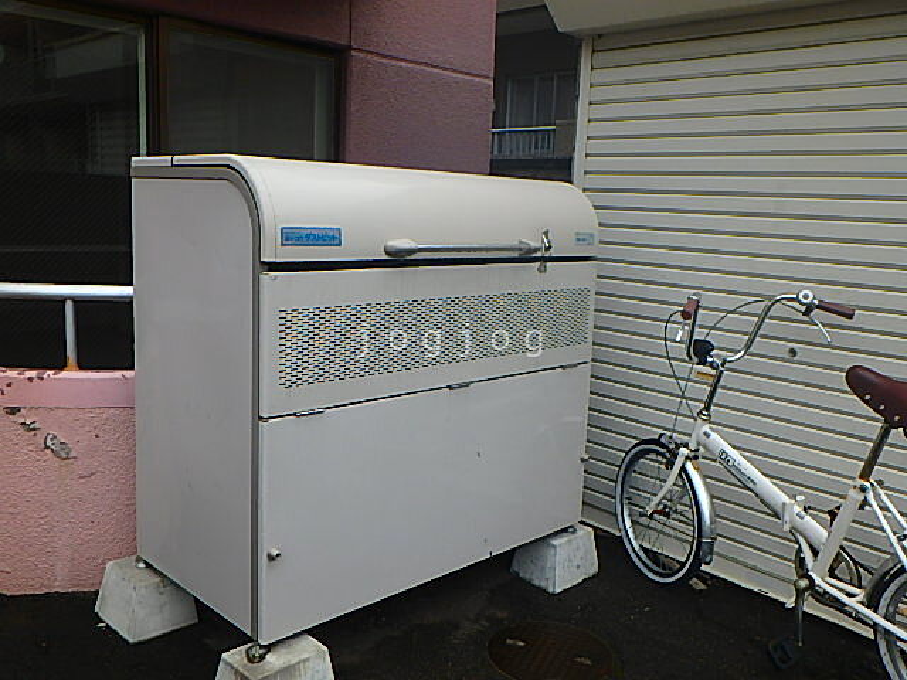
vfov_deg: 45.4
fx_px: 812
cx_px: 454
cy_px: 340
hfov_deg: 58.4
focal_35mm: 31
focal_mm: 5.6
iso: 125
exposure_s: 1/160
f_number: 4.7
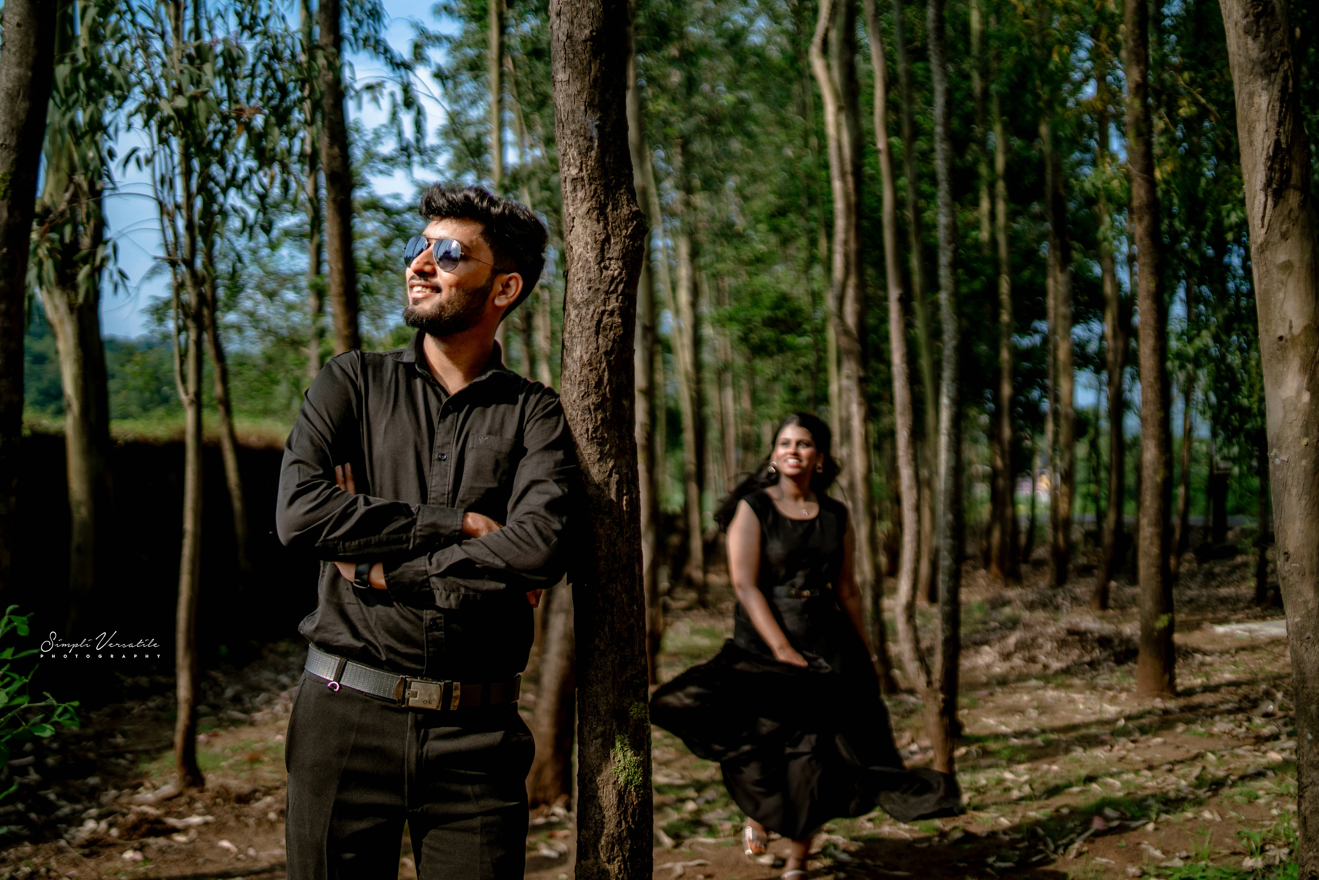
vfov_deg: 37.9
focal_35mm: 35
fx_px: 1282
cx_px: 660
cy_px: 440
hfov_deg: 54.4
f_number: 1.4
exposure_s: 1/4000
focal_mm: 35
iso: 100
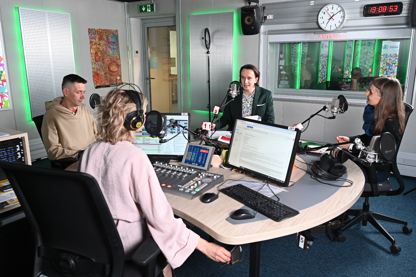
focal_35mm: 30
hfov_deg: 61.9
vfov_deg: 43.6
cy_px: 138
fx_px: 347
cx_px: 208
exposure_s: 1/125
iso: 2500
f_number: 4.5
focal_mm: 30
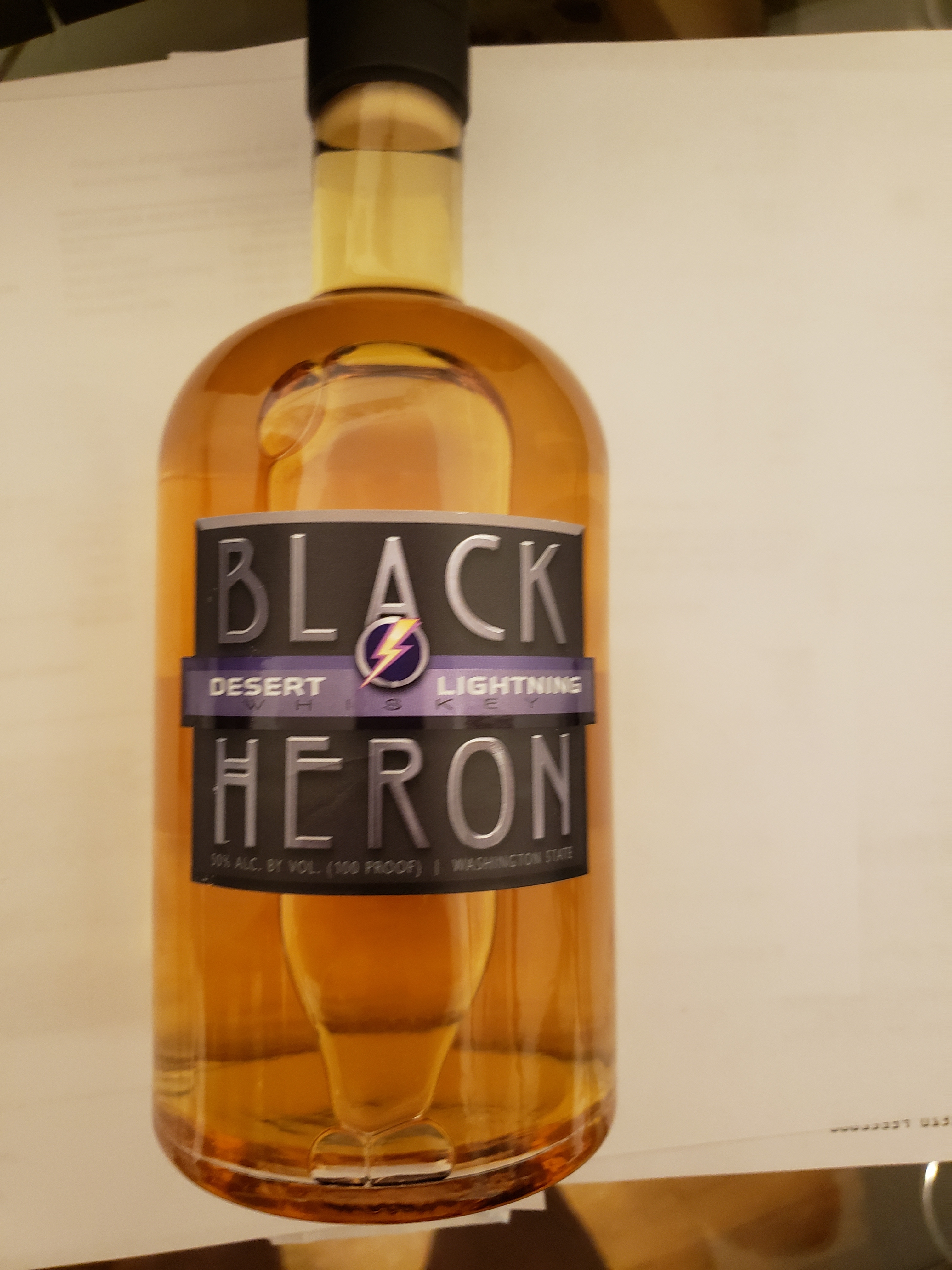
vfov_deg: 67.3
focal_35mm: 26
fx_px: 953
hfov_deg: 53.1
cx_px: 476
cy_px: 635
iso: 250
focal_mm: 4.3
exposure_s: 1/17
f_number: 1.5
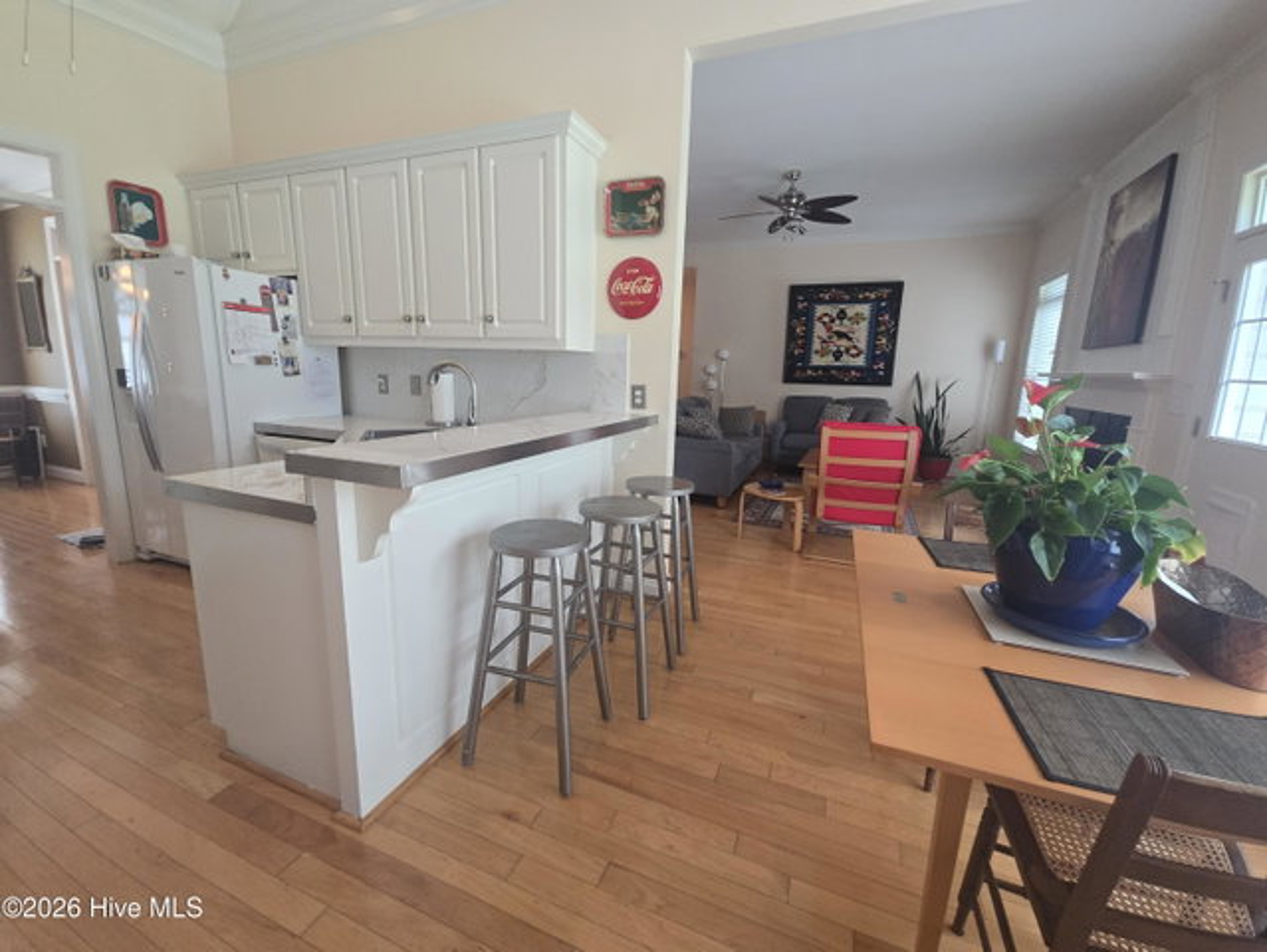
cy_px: 476
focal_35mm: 13
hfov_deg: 106.1
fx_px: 476
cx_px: 634
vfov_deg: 90.0
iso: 320
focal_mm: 2.2
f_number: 2.2
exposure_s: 1/60
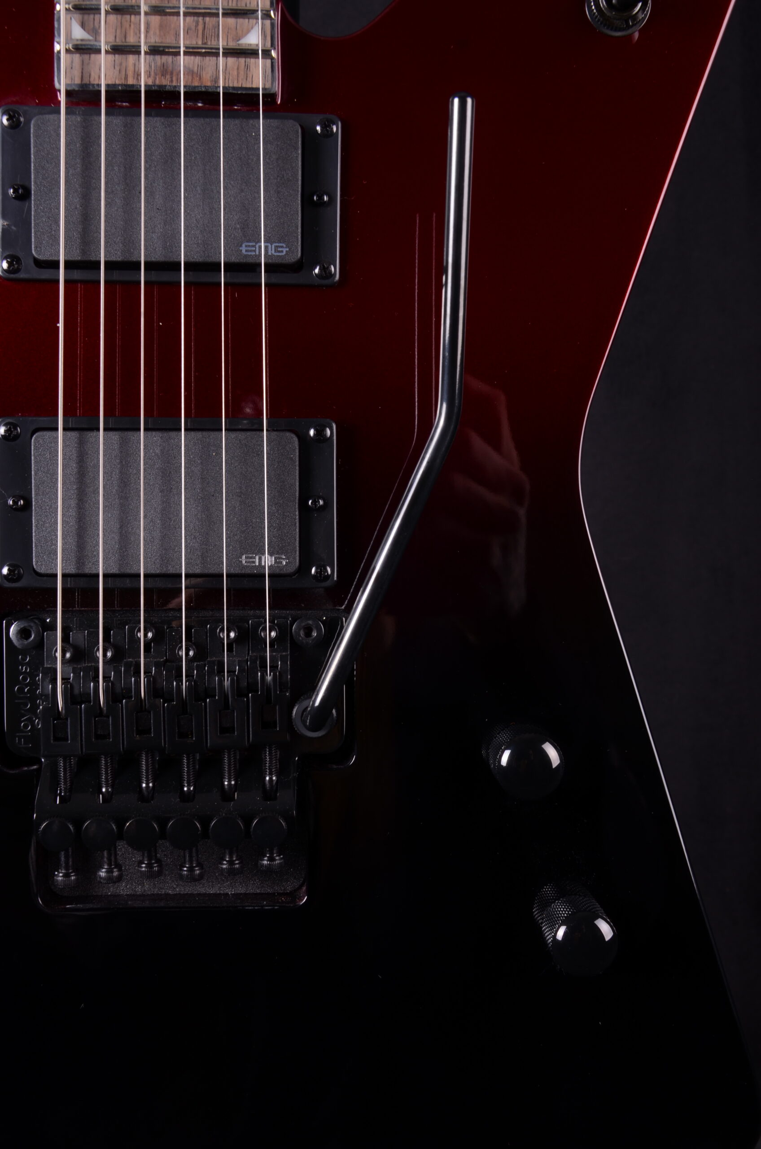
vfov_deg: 49.6
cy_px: 574
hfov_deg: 34.1
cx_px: 380
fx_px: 1242
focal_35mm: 39
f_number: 11
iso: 200
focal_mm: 26
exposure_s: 1/200
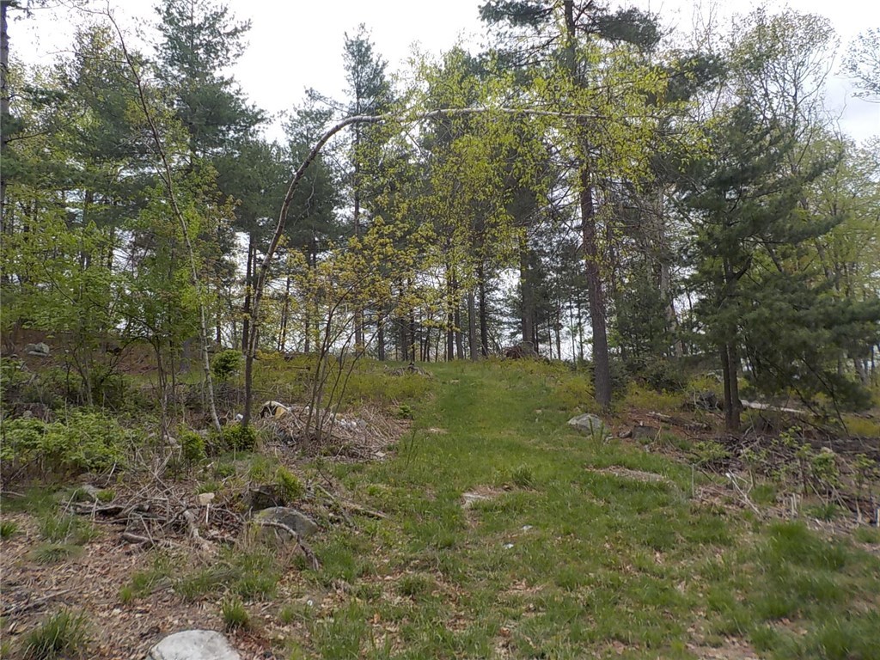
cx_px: 440
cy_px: 330
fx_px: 763
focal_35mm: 30
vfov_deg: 46.8
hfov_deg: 60.0
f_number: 3.3
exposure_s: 1/200
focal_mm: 4.1
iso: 125
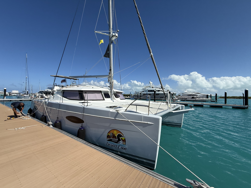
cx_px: 126
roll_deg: -0.8
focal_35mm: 14
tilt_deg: +2.6
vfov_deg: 85.7
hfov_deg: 102.1
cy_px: 94
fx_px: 102
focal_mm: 2.22
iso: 50
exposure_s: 1/5618
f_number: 2.2
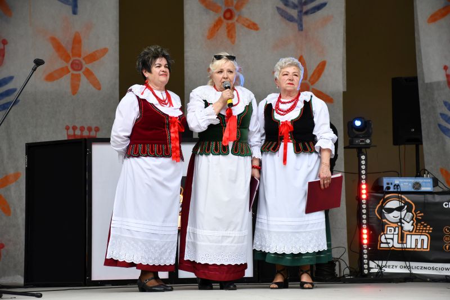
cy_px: 150
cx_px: 225
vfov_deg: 13.0
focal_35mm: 105
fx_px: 1312
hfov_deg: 19.5
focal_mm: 70
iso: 450
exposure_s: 1/250
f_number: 5
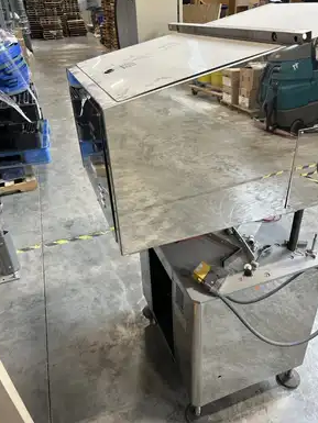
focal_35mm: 27
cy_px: 204
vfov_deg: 65.3
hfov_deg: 51.4
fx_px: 331
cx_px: 156
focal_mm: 5.7
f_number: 1.5
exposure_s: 1/60
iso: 100
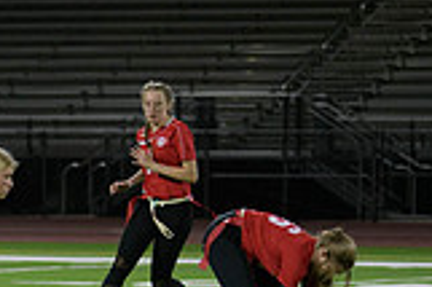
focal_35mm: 396
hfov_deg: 5.2
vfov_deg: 3.5
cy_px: 312
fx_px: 4747
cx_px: -156
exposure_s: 1/640
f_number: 2.8
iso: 2200
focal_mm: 110
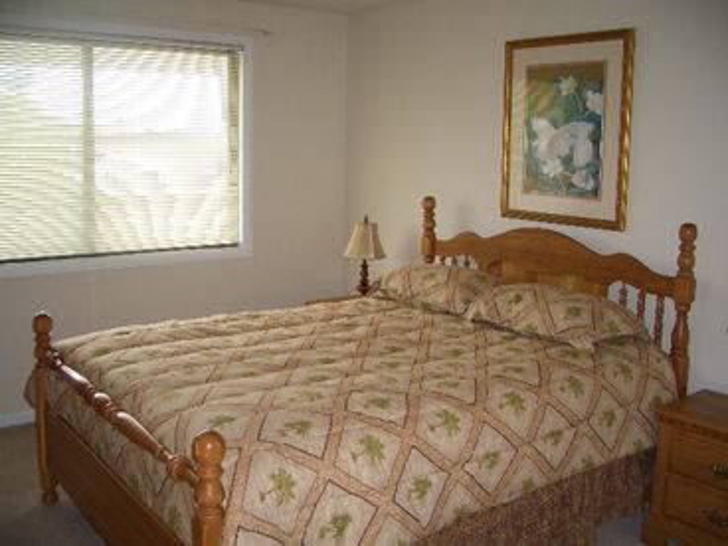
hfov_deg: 52.6
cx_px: 364
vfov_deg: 40.7
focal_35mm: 35
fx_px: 736
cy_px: 273
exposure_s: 1/60
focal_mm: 5.8
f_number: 2.6
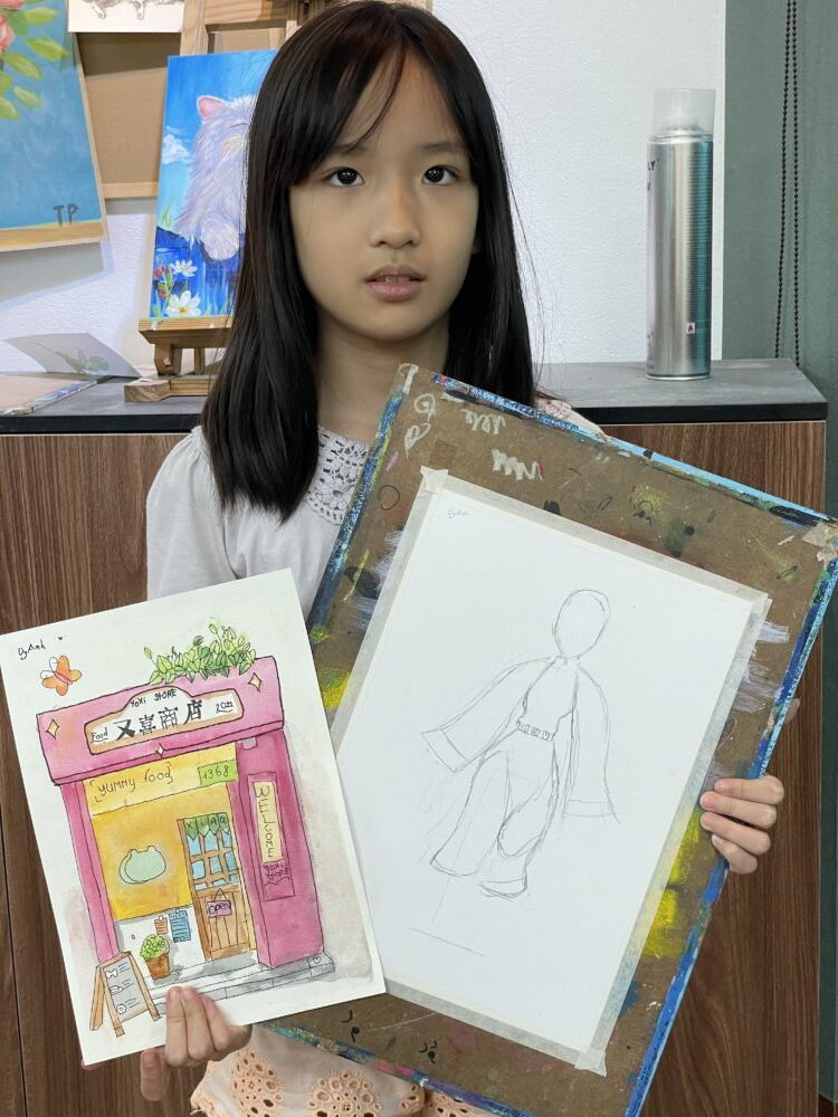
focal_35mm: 52
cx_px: 419
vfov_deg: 36.8
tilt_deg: -12.2
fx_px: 1678
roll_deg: +2.0
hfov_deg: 28.0
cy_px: 558
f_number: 2
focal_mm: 6
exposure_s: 1/100
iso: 80
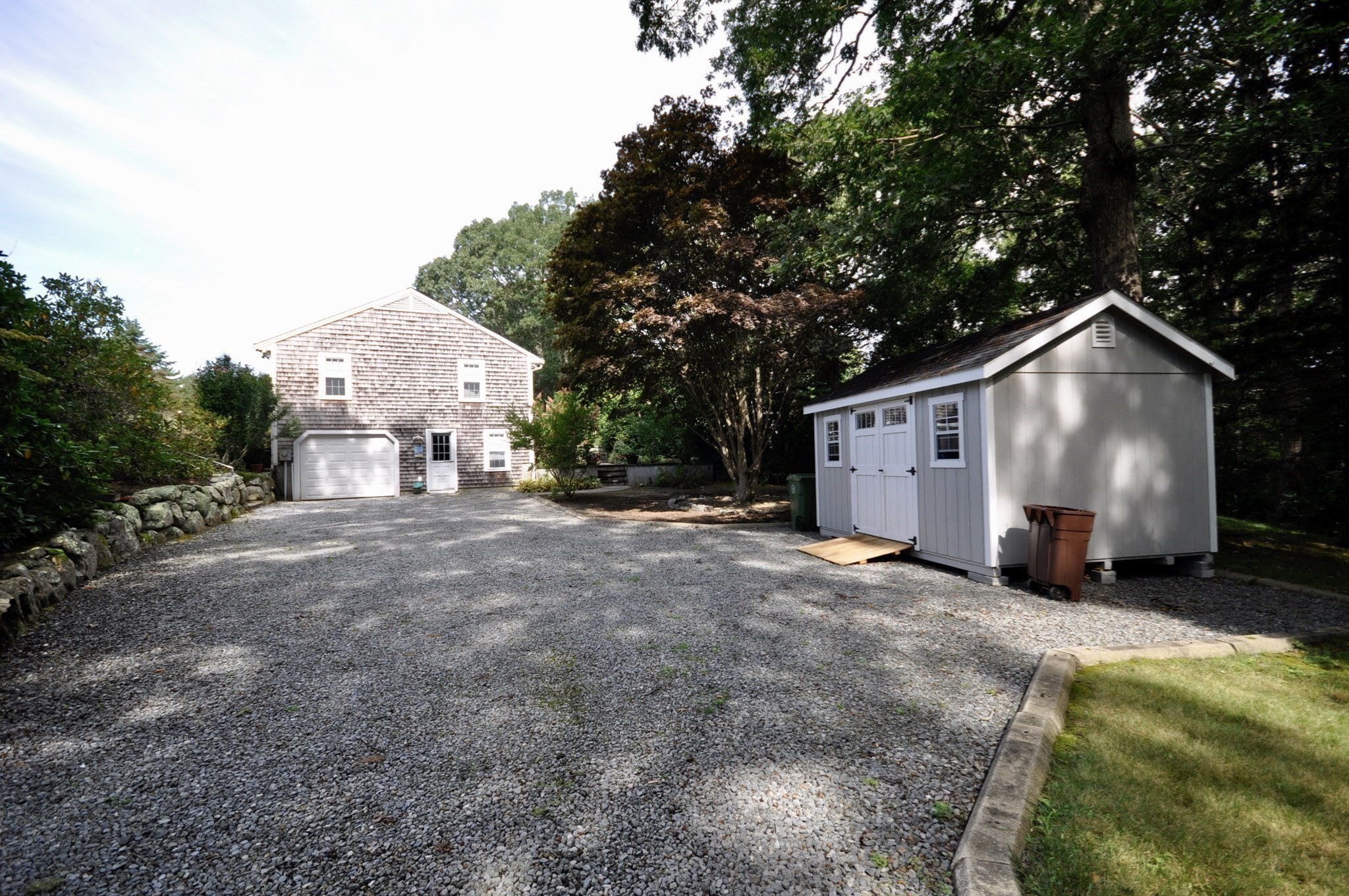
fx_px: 561
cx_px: 674
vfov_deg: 77.2
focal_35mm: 15
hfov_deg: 100.5
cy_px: 448
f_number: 5.6
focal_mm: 10
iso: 200
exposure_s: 1/125
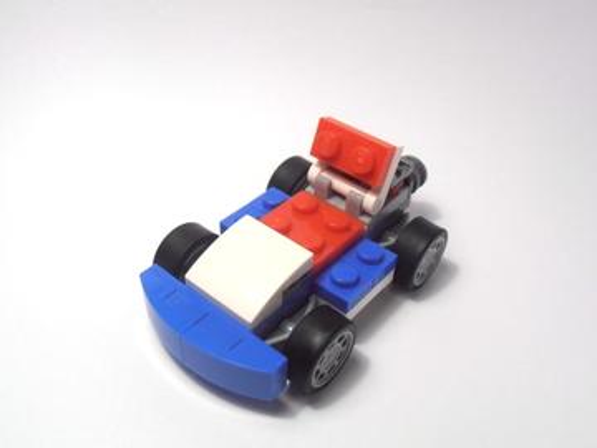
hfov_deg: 50.1
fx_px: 638
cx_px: 298
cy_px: 224
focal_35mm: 37
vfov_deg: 38.7
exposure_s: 1/100
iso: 80
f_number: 3.9
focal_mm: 6.61
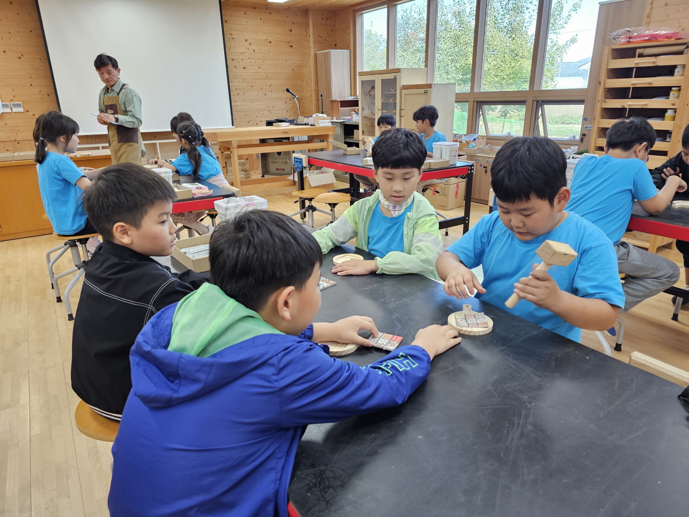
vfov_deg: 58.9
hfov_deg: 73.9
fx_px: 458
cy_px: 258
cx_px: 344
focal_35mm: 23
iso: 160
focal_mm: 6.3
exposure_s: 1/120
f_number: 1.7
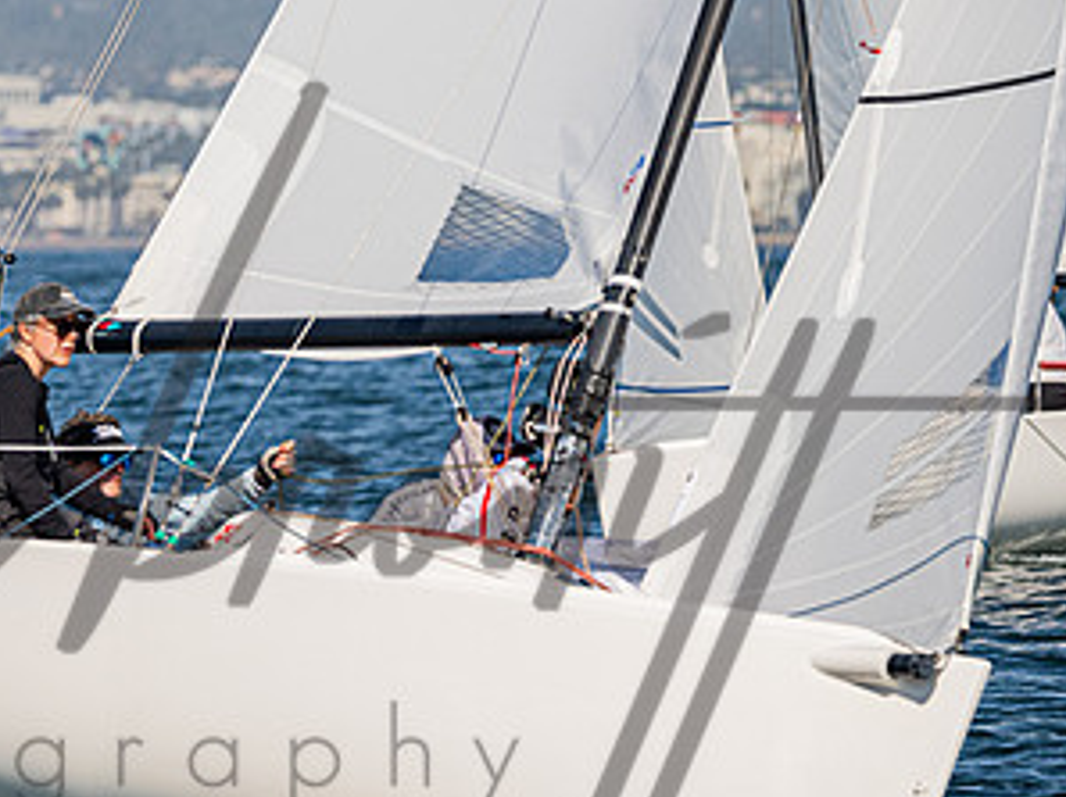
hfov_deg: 3.6
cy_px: 465
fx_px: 16924
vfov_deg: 2.7
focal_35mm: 550
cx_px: 133
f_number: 5.6
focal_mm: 240
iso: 320
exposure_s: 1/4000
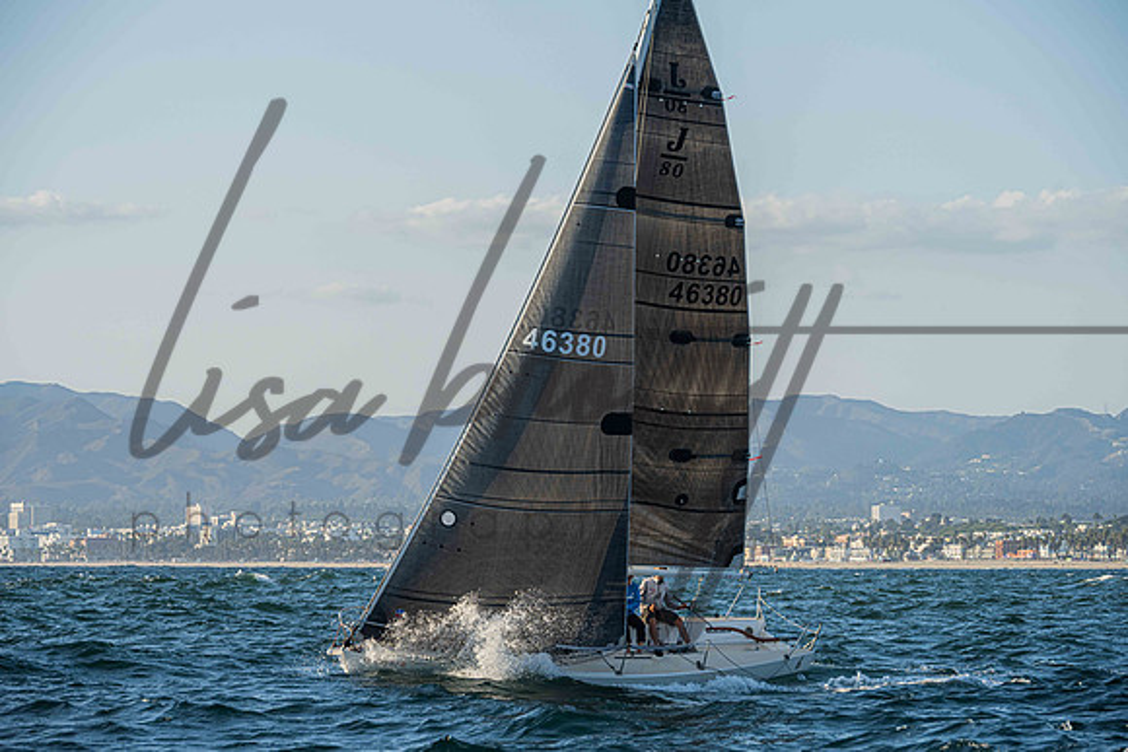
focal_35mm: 158
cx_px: 581
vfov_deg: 8.7
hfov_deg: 13.0
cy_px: 377
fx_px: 4947
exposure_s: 1/800
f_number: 8
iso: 400
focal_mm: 150
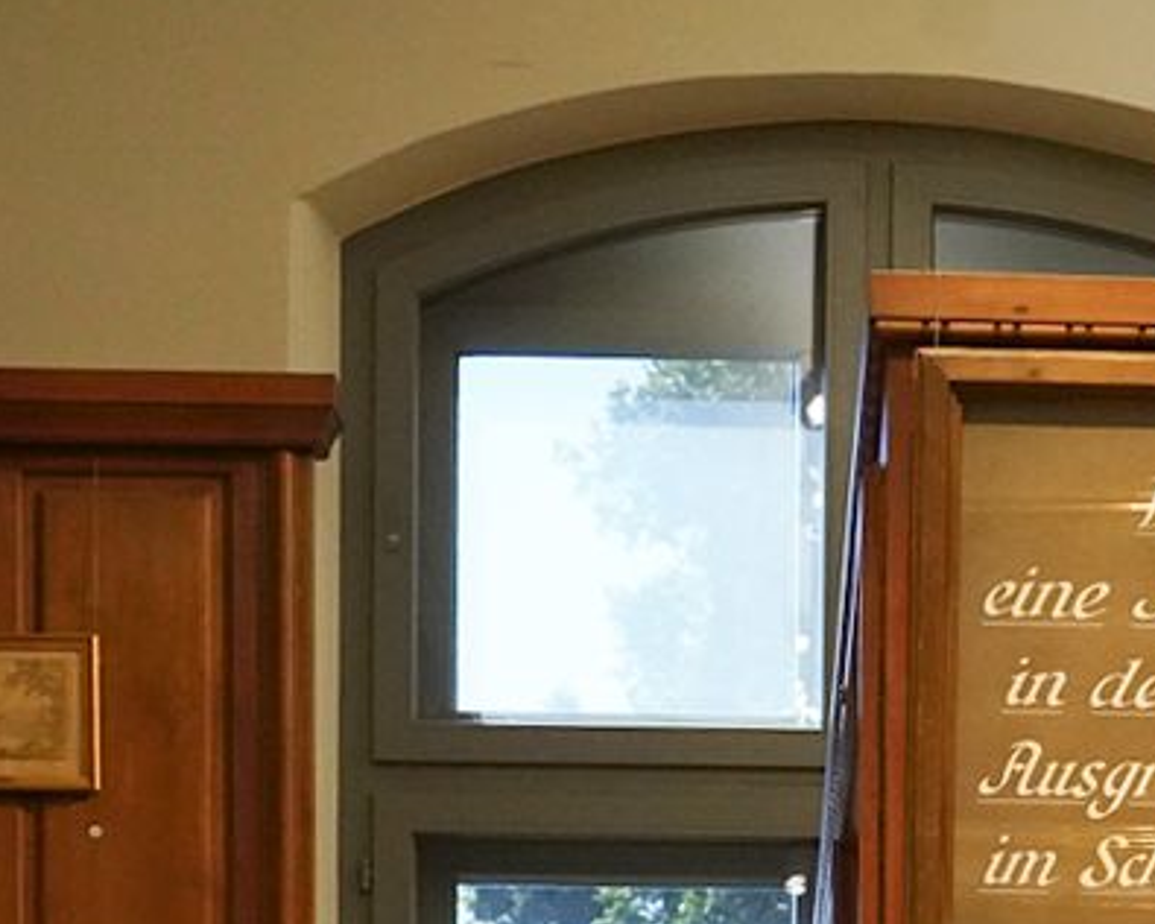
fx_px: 3897
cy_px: 1781
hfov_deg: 16.8
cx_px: 895
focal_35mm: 114
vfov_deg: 12.2
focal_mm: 24
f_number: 4.5
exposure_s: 1/80
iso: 3200
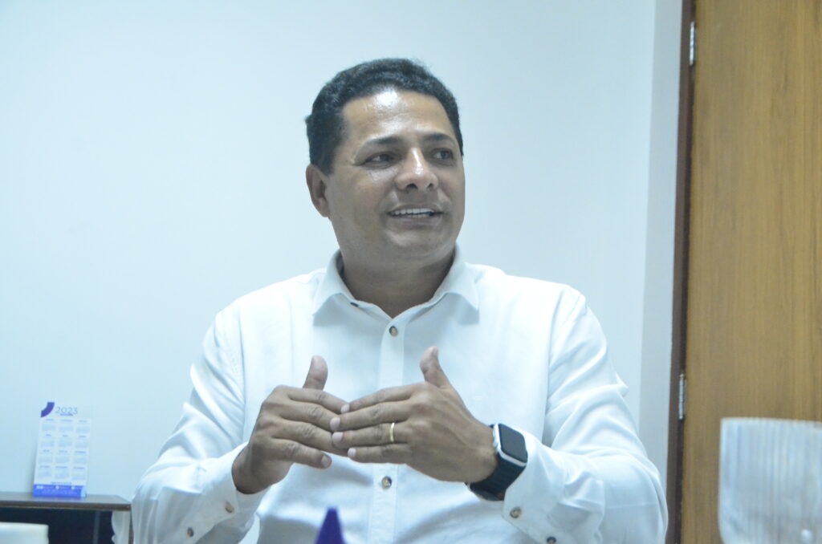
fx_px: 1094
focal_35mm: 48
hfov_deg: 41.2
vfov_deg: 27.9
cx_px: 411
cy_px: 272
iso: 6400
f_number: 6.3
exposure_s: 1/160
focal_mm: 32
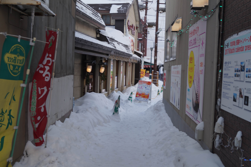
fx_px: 313
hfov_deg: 43.6
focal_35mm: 45
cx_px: 126
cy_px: 84
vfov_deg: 29.8
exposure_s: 1/125
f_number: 6.3
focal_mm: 30
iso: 100
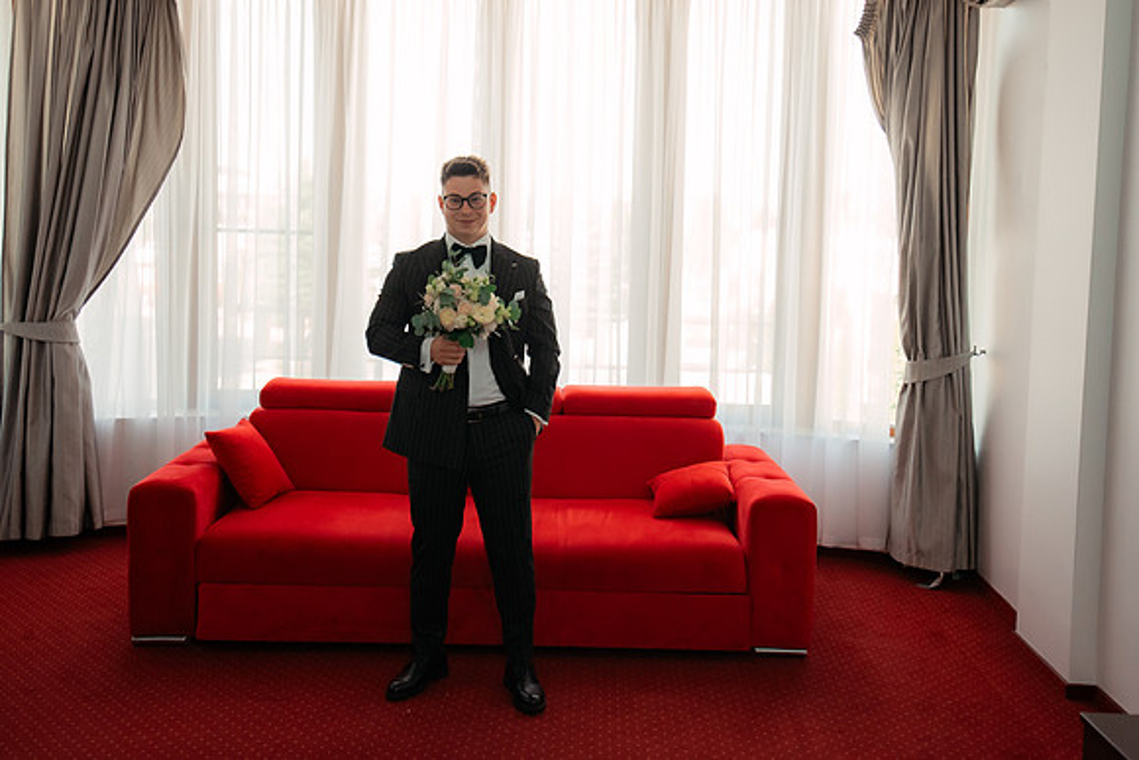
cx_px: 574
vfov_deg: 35.5
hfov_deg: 51.4
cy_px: 326
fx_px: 1183
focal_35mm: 37
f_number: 3.2
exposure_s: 1/160
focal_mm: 30
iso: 1600
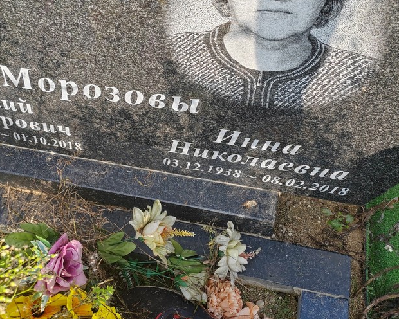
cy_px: 154
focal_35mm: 34
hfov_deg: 52.8
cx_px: 198
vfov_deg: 43.3
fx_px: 402
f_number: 1.9
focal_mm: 5.52
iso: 100
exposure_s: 1/630
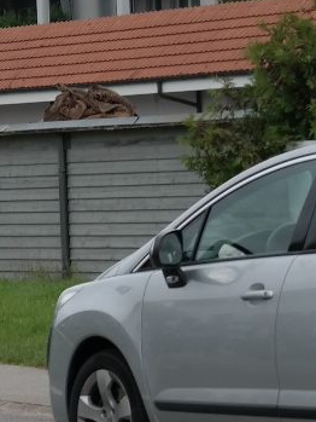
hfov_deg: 5.2
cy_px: 186
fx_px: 3430
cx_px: -351
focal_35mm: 282
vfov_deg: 7.0
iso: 100
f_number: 6.3
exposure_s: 1/250
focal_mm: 42
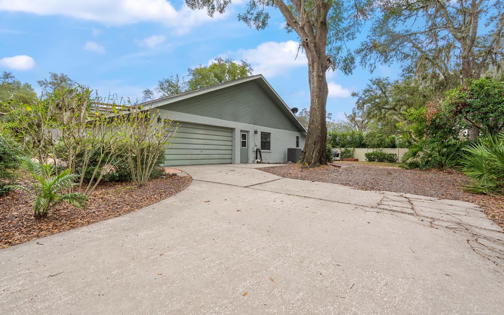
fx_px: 234
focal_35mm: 17
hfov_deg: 94.3
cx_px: 246
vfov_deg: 68.0
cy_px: 149
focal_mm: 16
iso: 160
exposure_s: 1/320
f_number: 8
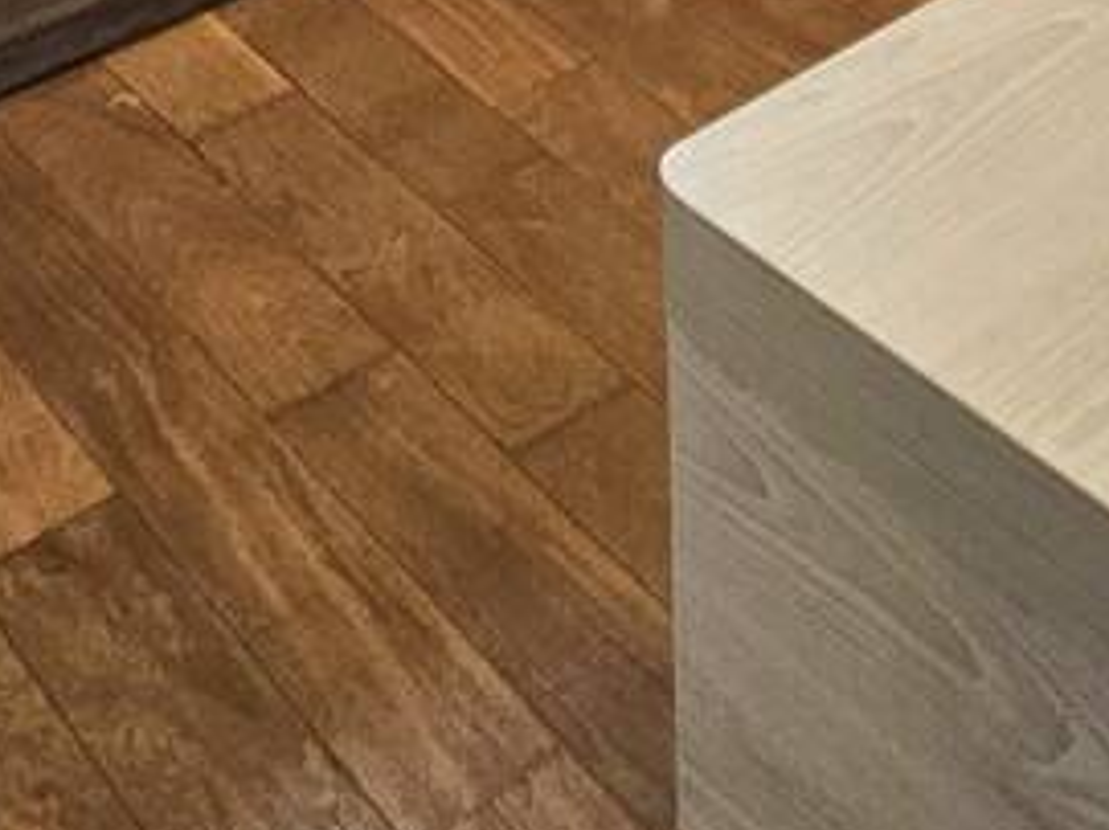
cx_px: 565
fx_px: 2210
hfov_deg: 28.2
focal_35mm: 69
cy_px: -1251
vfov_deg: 13.8
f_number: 2.2
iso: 64
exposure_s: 1/60.2
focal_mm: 2.2
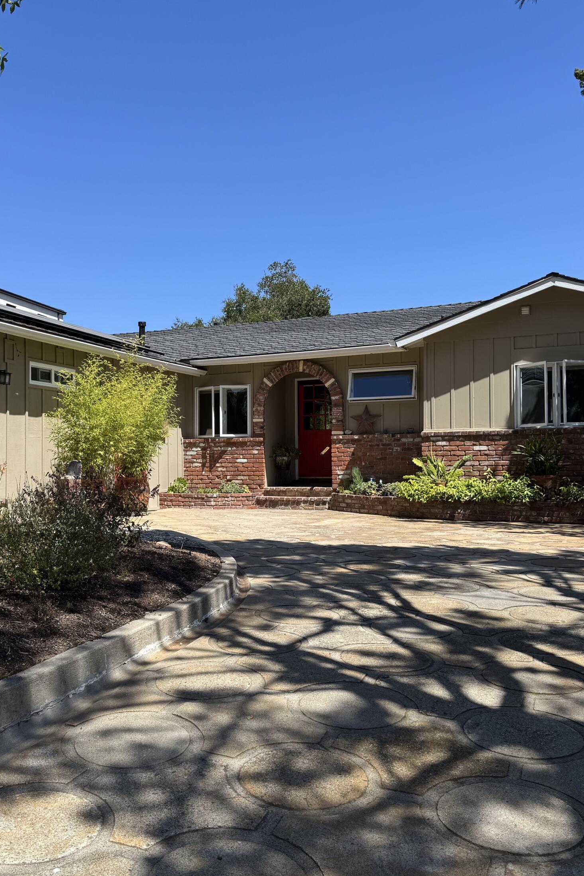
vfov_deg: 55.8
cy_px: 443
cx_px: 202
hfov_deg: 38.5
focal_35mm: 34
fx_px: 827
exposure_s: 1/3096
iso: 80
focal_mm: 6.76
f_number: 1.78
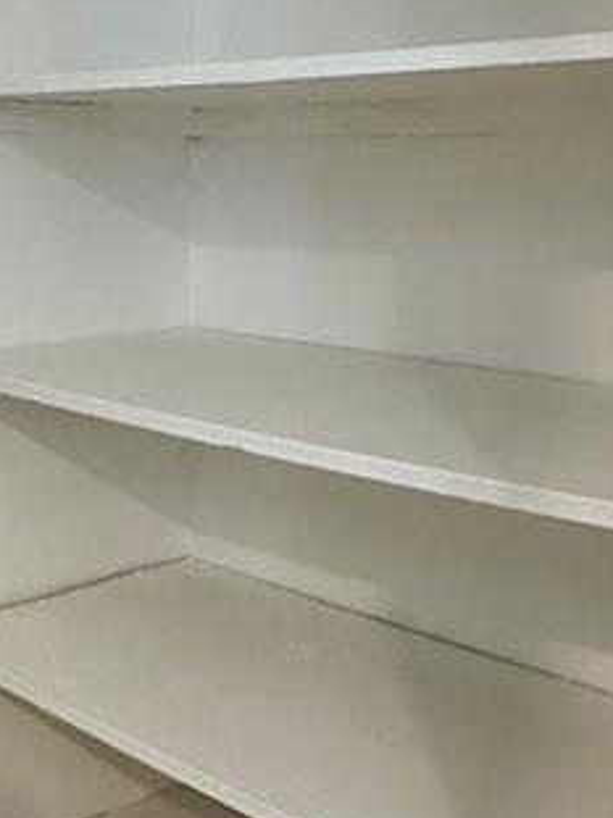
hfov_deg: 23.4
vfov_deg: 35.0
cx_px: -213
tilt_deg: -4.3
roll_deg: -0.1
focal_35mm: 54
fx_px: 1276
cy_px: 242
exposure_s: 1/60
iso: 320
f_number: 2.2
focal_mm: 2.22
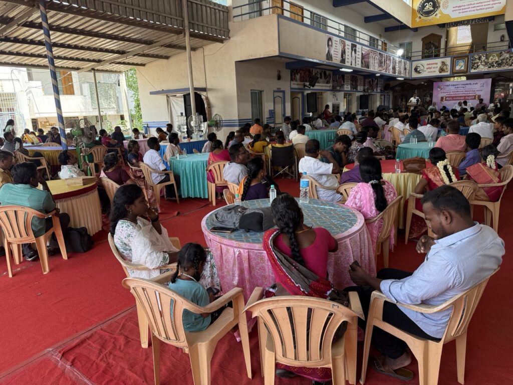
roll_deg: +1.6
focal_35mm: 24
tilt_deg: -11.0
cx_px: 256
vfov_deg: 56.8
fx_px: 356
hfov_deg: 71.6
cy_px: 192
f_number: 1.78
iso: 125
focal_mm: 6.76
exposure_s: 1/232
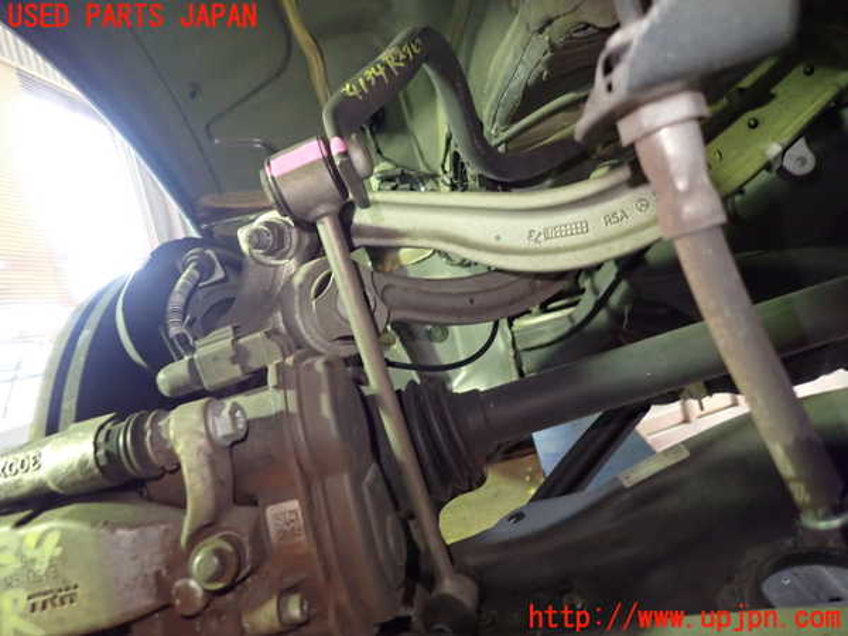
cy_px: 318
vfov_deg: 54.9
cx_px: 424
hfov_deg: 69.4
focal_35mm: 25
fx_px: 612
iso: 800
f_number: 2
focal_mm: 4.5
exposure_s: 1/30
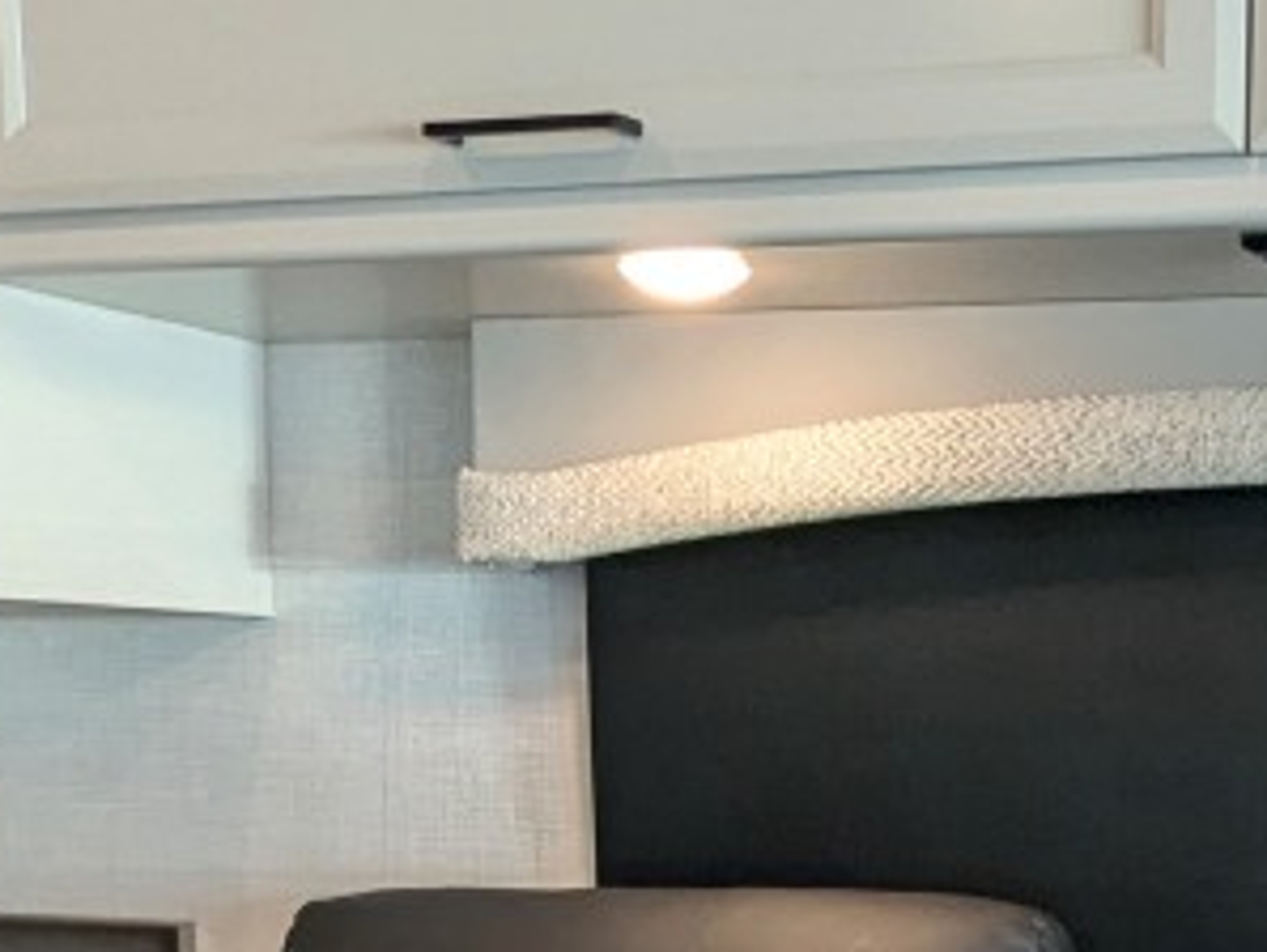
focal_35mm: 75
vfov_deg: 18.5
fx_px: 2747
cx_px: 1065
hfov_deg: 25.4
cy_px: 1177
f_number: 2.2
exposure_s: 1/89.6
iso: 235
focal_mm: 2.35
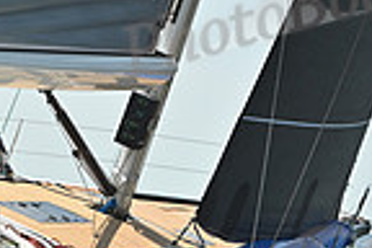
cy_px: 180
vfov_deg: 4.3
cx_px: -8
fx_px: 3337
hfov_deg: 6.4
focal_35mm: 323
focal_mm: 80
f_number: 9
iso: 320
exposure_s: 1/1250
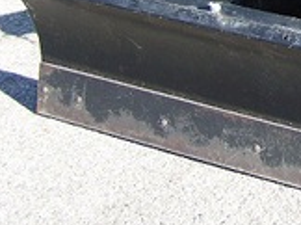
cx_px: 491
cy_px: -143
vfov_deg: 11.0
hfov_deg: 14.1
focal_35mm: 128
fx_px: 1111
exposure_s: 1/250
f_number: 2.8
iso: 64
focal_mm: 6.3
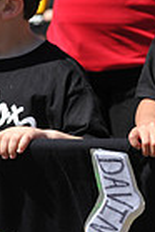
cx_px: 462
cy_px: 68
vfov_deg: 7.1
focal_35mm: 291
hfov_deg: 4.5
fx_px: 1875
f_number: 5
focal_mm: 70
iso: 200
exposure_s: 1/800
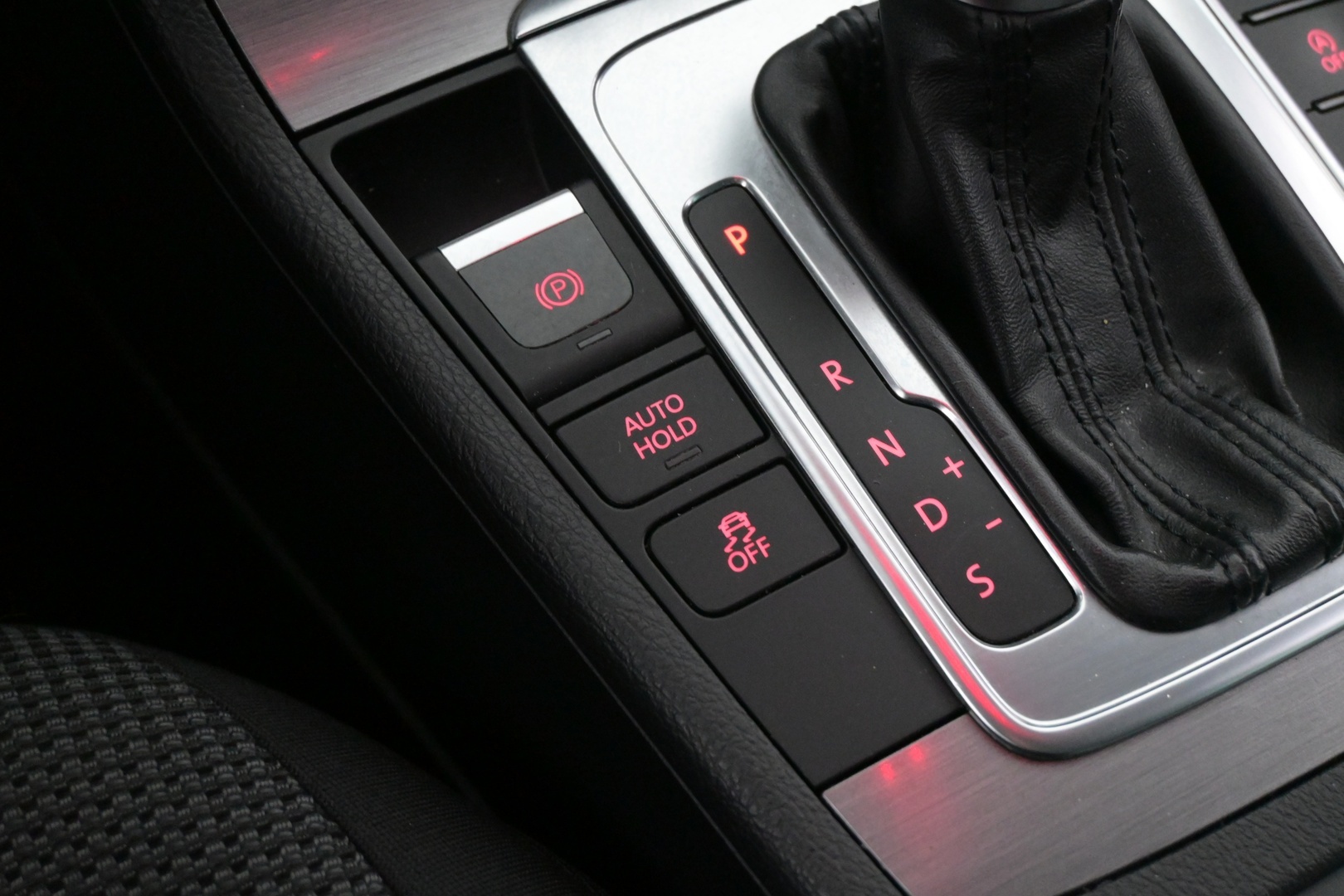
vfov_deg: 26.5
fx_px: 1904
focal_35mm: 51
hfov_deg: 38.9
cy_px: 448
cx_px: 672
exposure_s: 1/50
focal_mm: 34
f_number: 5
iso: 5000
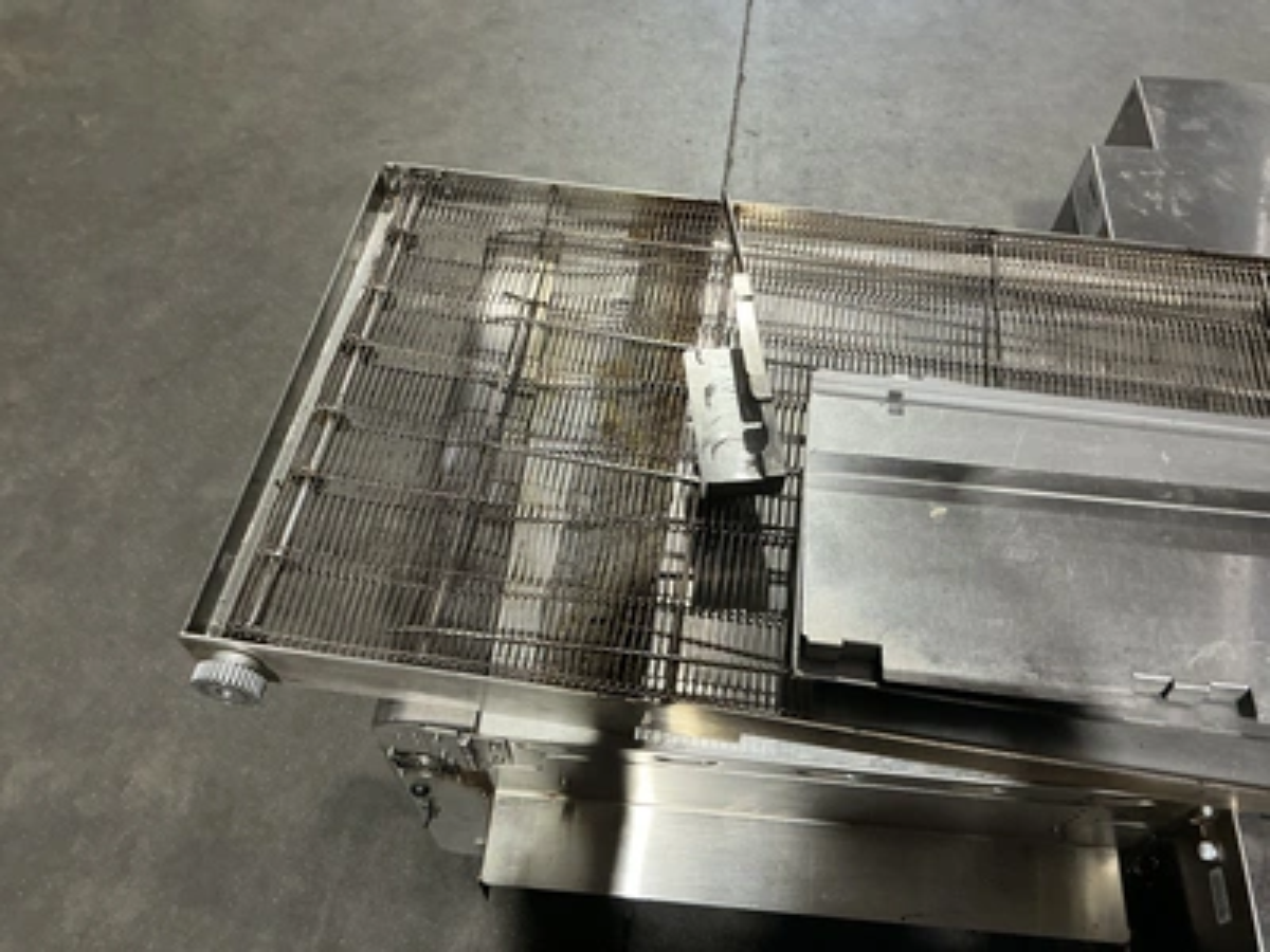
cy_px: 476
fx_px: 1027
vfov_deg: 49.7
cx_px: 635
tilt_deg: -57.9
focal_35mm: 28
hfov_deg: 63.4
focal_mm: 3
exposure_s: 1/60
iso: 125
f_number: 1.8
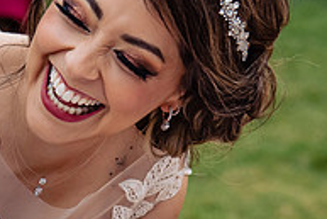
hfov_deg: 7.3
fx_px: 2563
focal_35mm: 282
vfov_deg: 4.9
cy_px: 111
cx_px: 59
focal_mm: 85
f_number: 4.5
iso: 800
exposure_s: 1/250
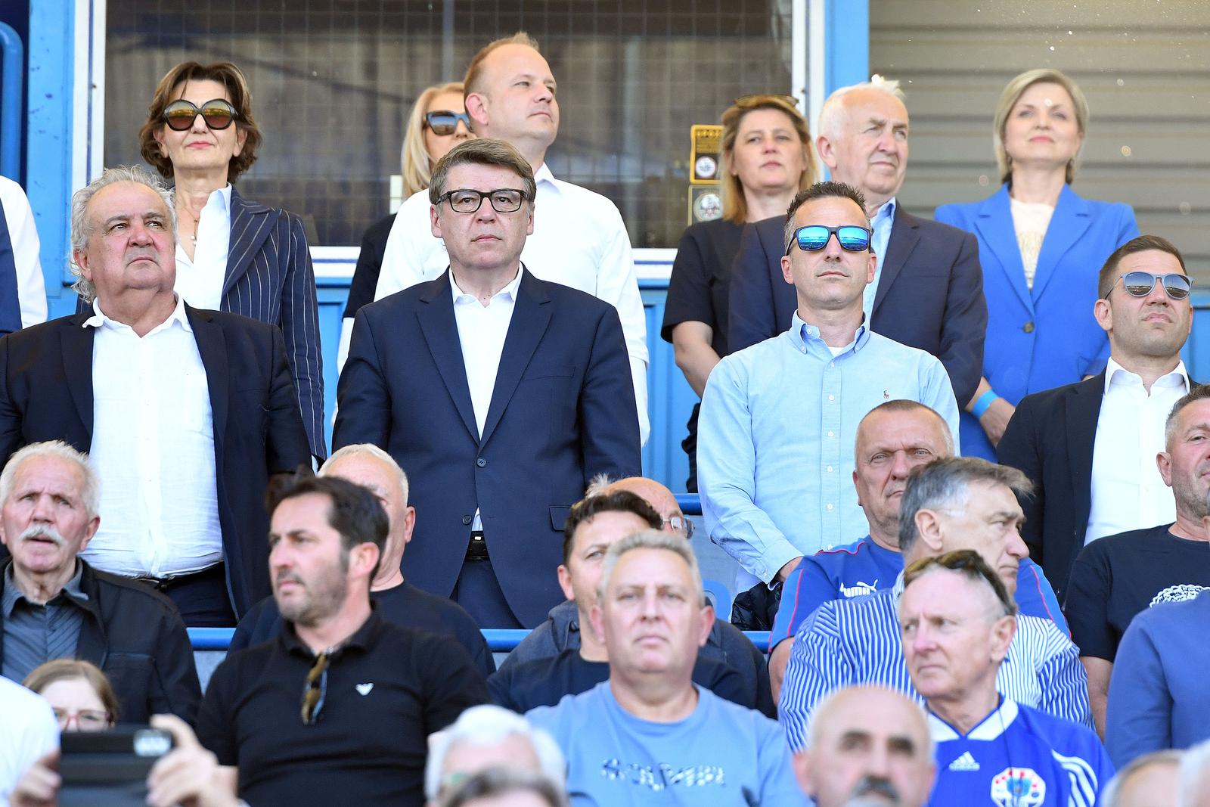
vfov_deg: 6.9
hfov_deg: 10.3
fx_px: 6722
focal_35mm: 200
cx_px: 605
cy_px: 404
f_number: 5
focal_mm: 200
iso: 800
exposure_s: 1/800
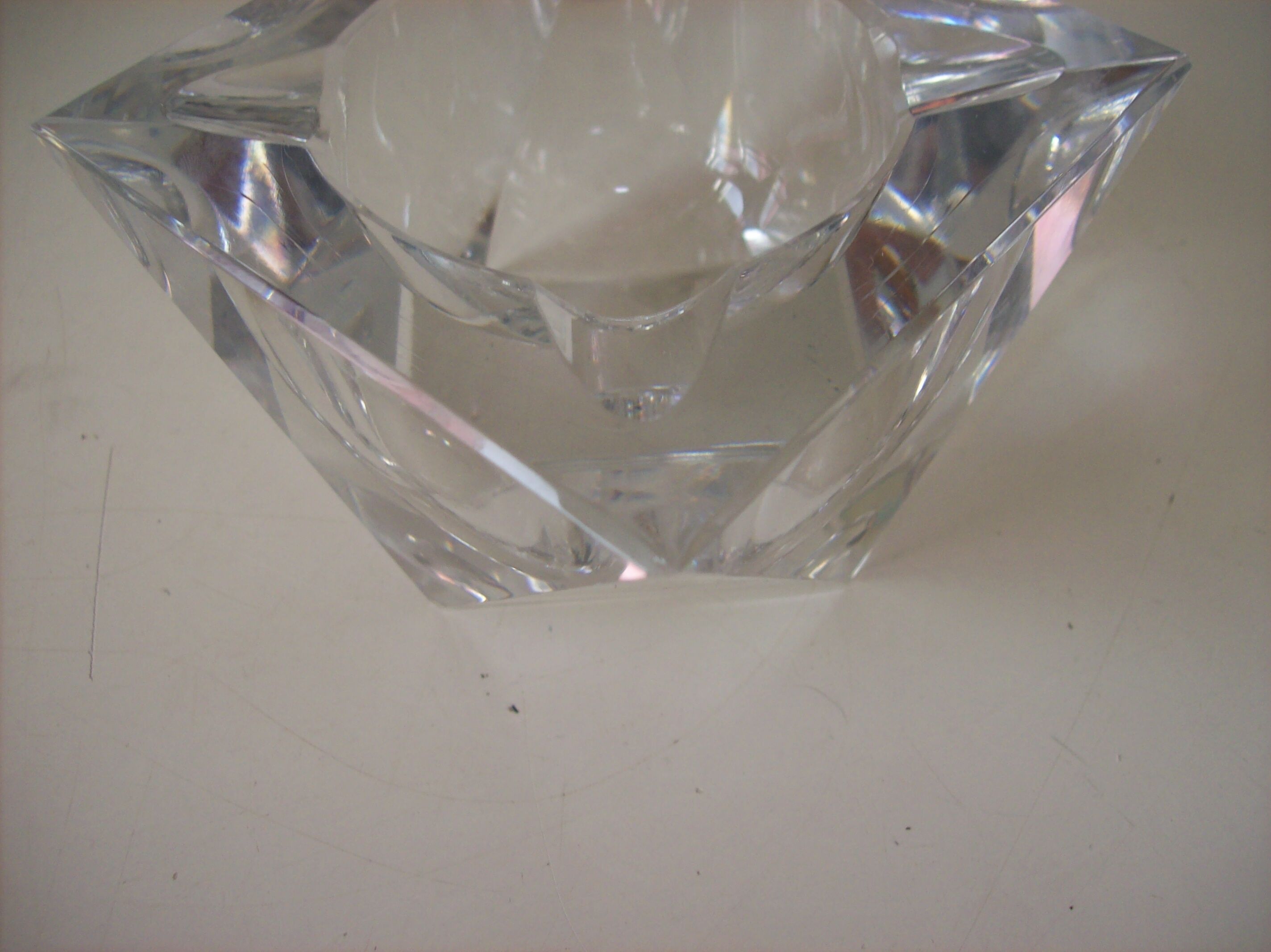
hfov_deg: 51.4
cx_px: 636
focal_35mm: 36
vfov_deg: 39.6
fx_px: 1321
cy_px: 476
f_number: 2.7
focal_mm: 6
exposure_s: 1/64
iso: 80
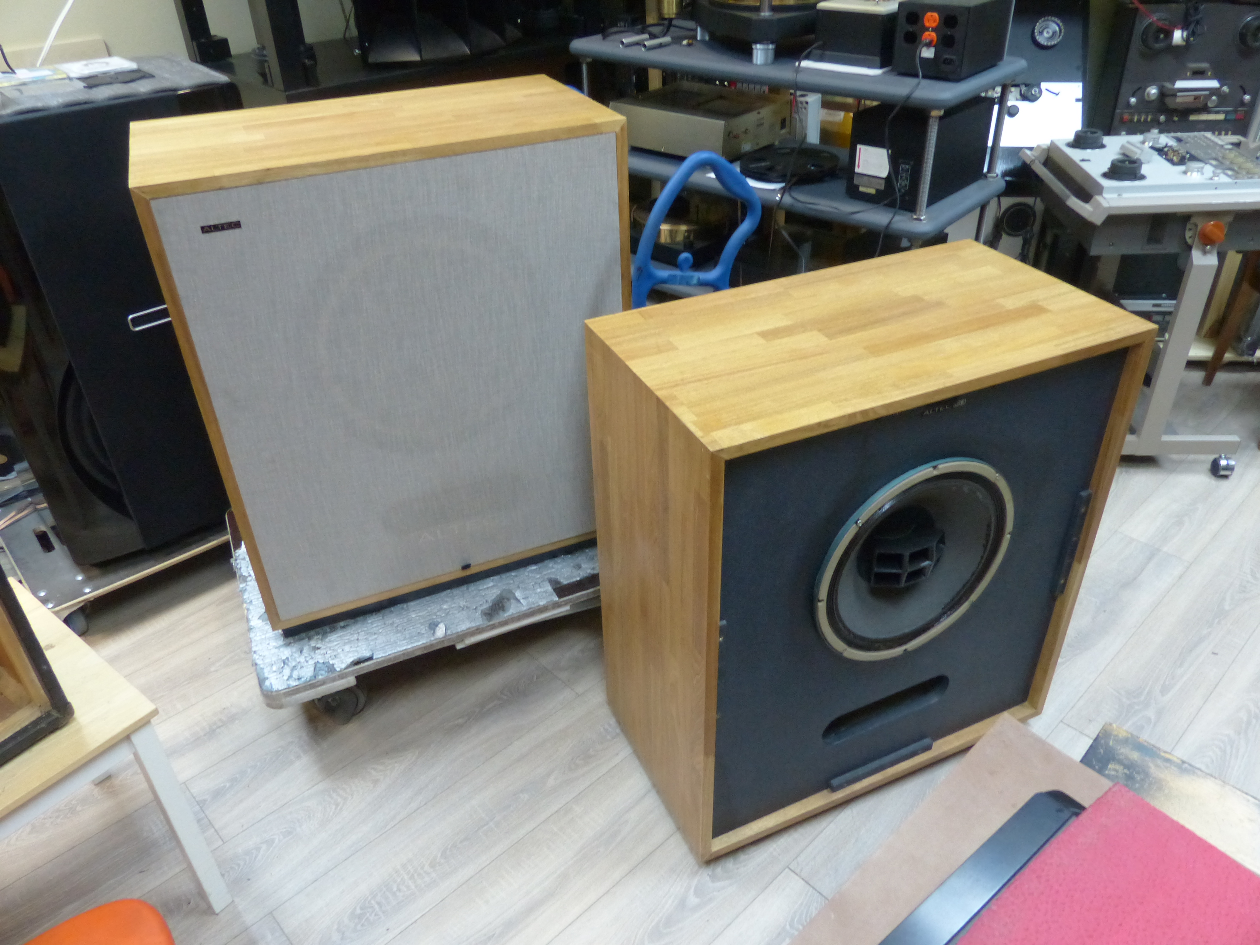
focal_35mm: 25
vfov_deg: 54.9
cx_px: 630
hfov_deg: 69.4
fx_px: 910
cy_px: 472
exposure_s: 1/10
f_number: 4.5
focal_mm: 4.5
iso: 400
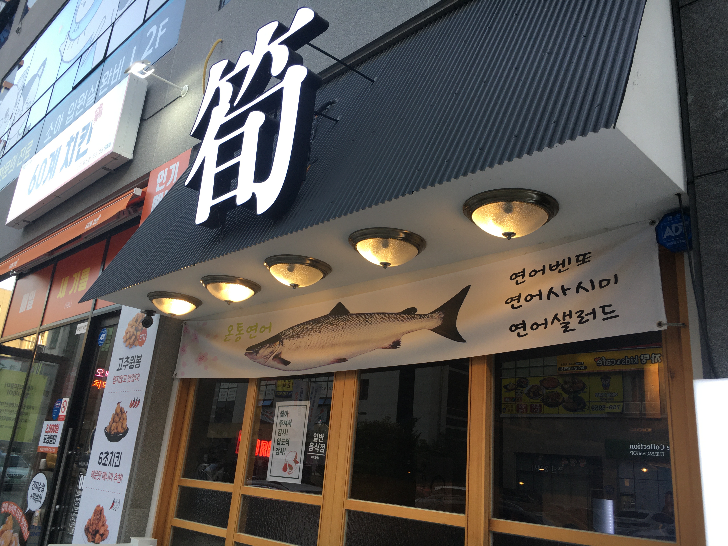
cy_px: 273
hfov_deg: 61.7
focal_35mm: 29
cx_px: 364
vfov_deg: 48.2
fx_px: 610
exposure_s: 1/120
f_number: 2.2
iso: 40
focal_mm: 4.15
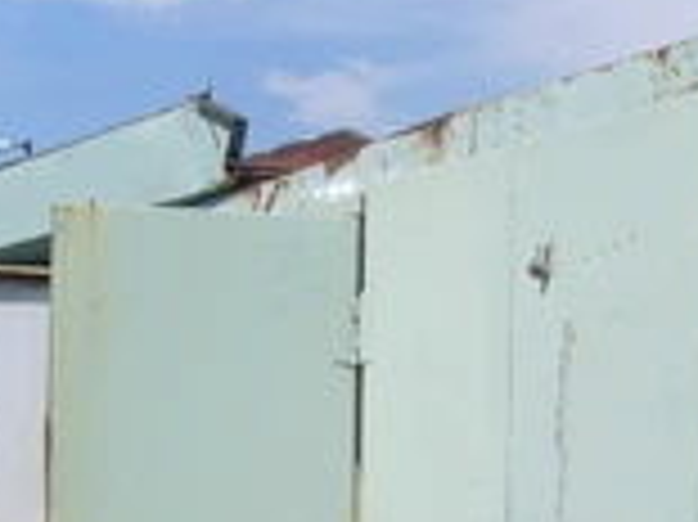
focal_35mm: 98
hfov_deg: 19.4
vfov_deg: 14.6
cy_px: 608
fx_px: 1975
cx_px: 721
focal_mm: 6.3
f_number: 7.7
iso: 80
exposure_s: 1/500
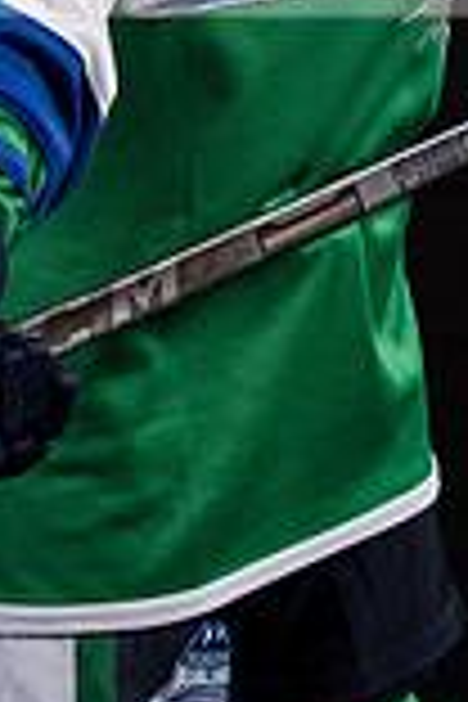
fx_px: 4270
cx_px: 167
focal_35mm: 219
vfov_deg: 9.3
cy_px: -161
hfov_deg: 6.3
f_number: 4
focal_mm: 46.5
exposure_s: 1/160
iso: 80
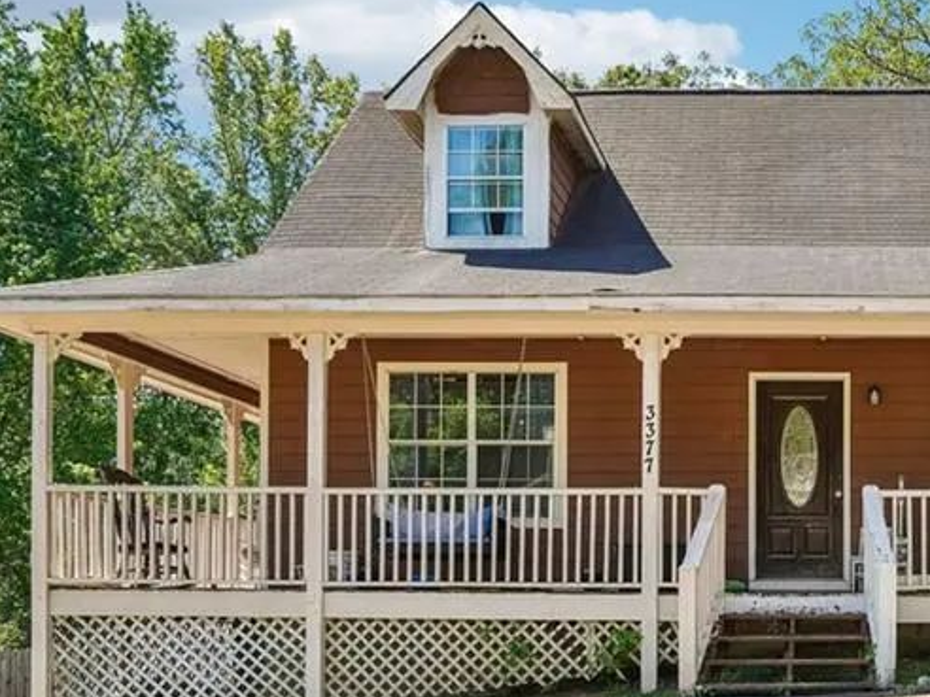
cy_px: 450
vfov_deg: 31.3
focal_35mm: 46
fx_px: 1236
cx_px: 813
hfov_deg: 38.7
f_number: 8
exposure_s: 1/50
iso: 100
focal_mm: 23
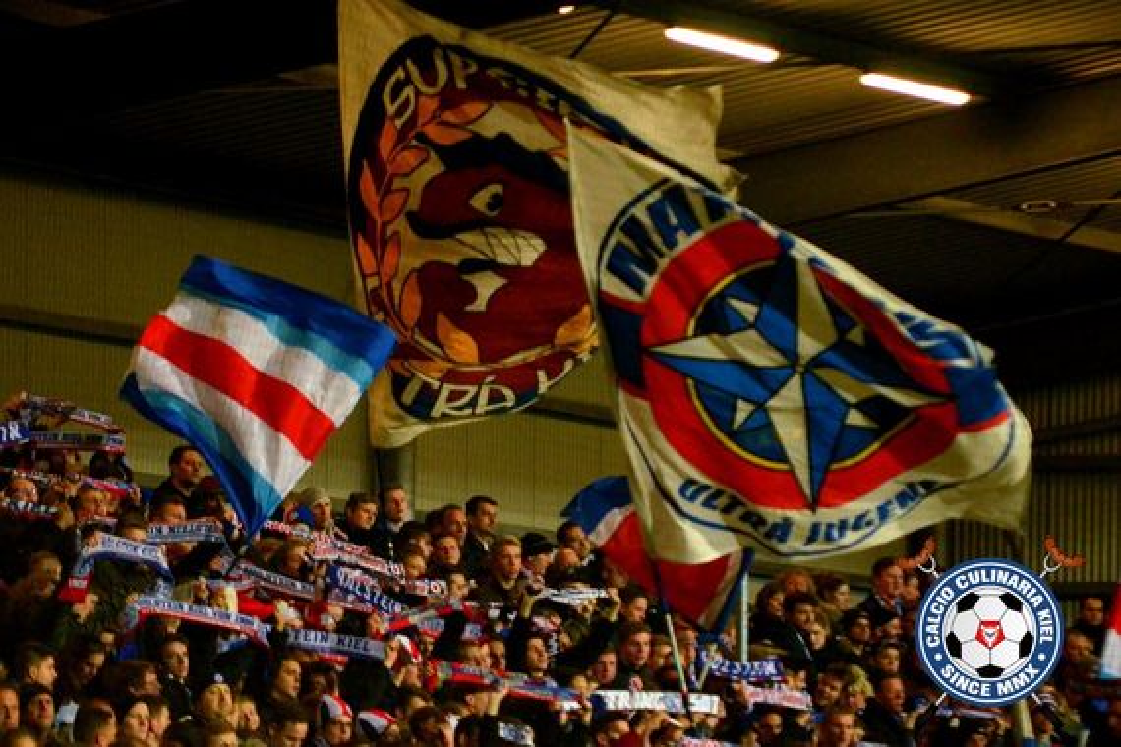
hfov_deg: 6.9
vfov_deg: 4.6
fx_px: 9341
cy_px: 374
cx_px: 560
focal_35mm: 300
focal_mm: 200
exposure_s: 1/500
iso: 2500
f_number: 2.8
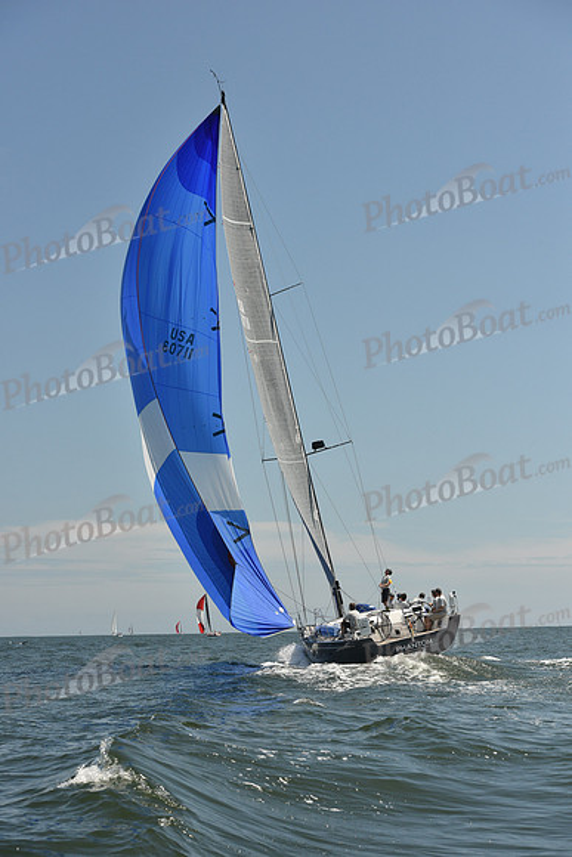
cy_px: 428
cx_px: 286
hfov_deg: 19.5
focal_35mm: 70
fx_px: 1667
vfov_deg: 28.8
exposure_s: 1/2000
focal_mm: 70
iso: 320
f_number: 8
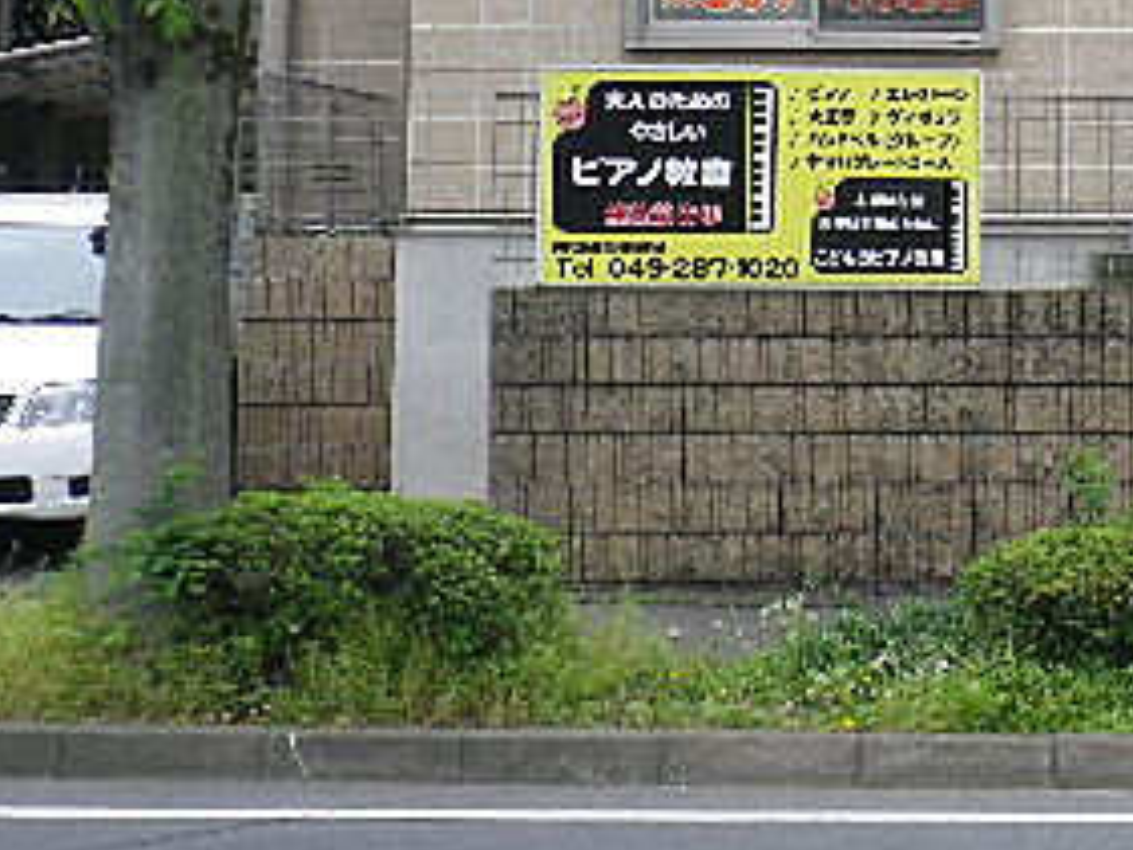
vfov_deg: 13.6
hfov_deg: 17.7
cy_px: -73
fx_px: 3504
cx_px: 1270
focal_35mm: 107
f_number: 4.6
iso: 80
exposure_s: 1/125
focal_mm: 8.46
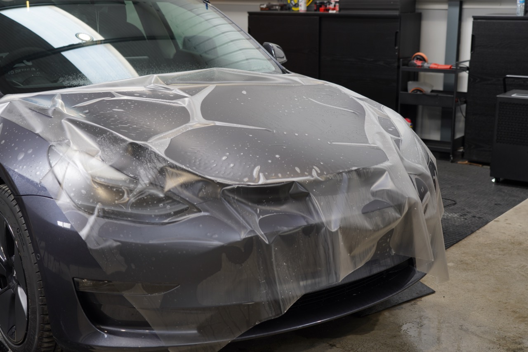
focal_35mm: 49
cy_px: 176
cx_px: 264
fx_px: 719
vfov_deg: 27.5
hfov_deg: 40.3
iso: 125
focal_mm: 49
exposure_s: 1/50
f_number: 4
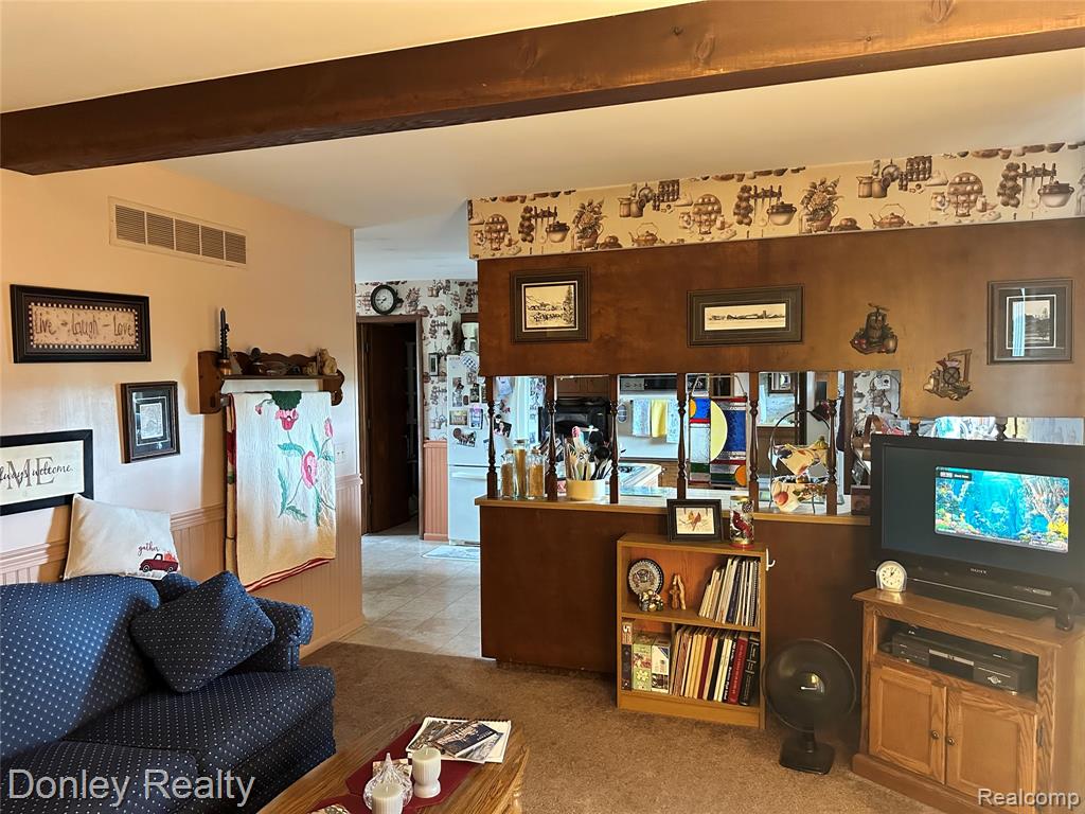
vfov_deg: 56.8
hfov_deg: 71.6
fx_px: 752
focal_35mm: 24
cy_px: 407
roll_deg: +0.3
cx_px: 542
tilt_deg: -1.9
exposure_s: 1/60
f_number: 1.78
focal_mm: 6.86
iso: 800
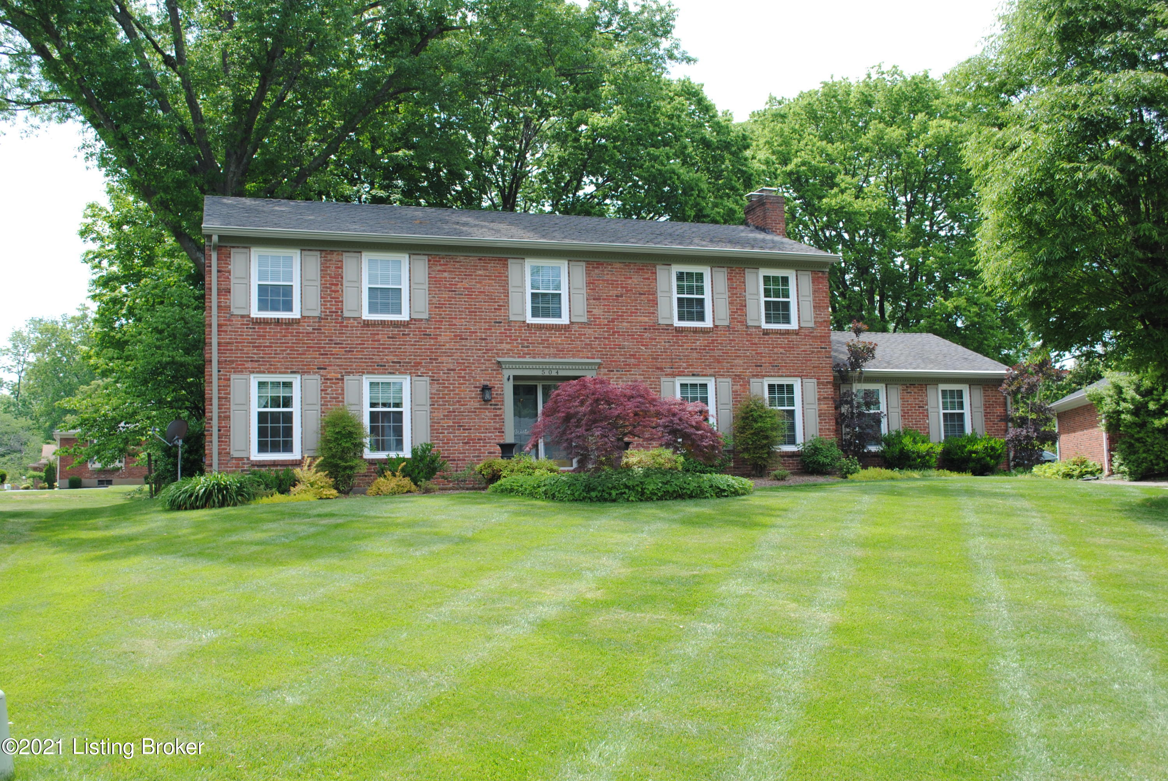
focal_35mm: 33
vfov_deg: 40.1
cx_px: 584
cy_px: 390
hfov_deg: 57.2
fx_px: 1072
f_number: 6.3
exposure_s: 1/160
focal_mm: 22
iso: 100
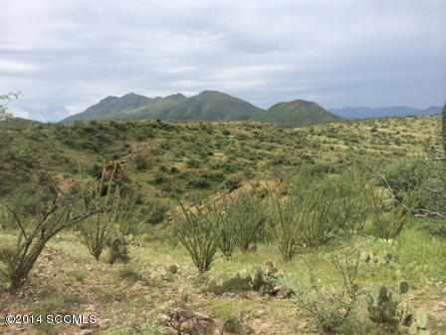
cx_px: 223
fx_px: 387
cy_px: 168
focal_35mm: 30
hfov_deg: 60.0
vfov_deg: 46.8
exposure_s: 1/2415
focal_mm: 4.12
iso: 40
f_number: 2.2
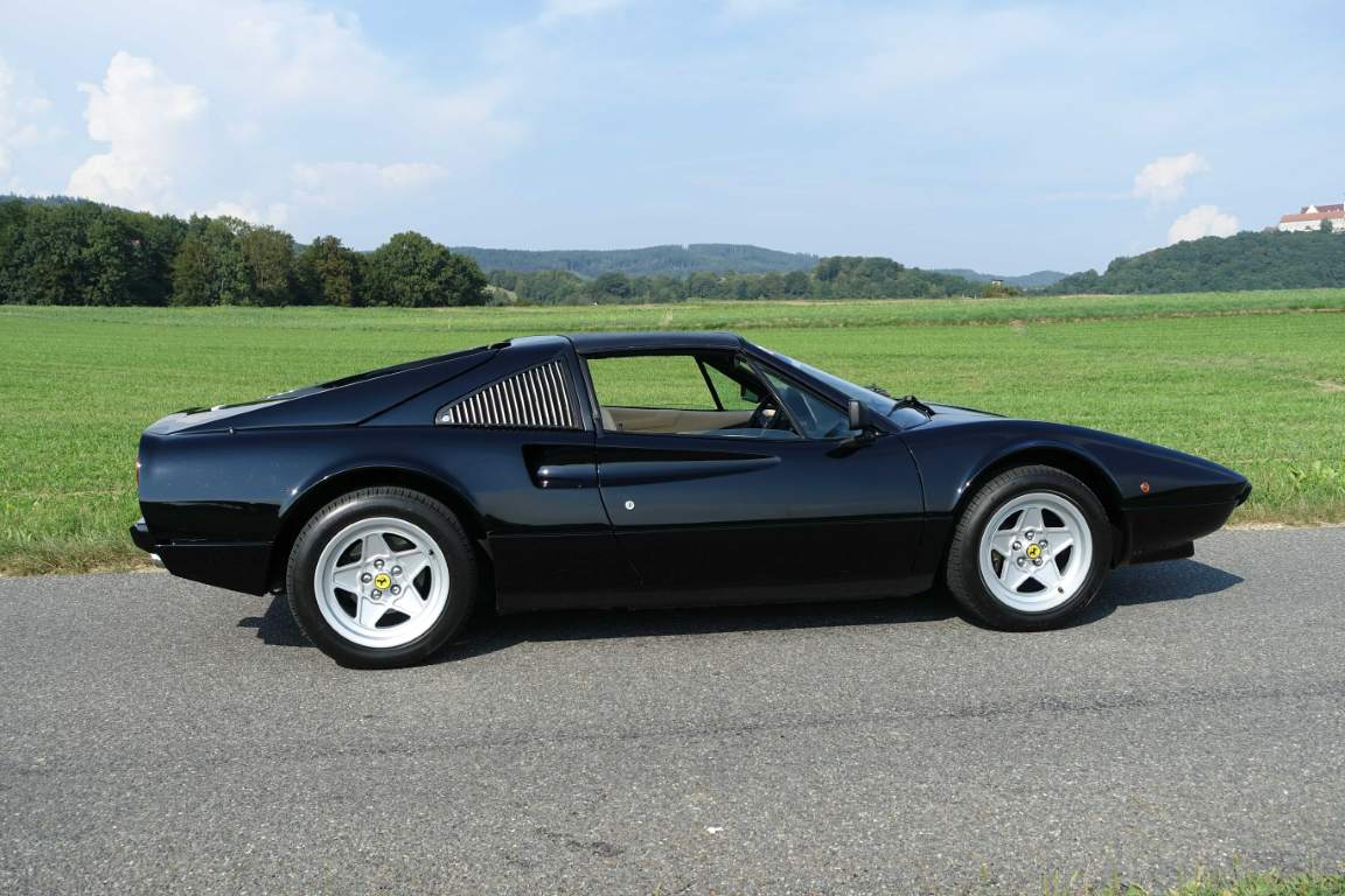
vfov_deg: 37.9
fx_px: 1308
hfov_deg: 54.4
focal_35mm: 35
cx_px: 672
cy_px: 448
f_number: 4
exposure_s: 1/100
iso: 125
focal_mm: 12.99
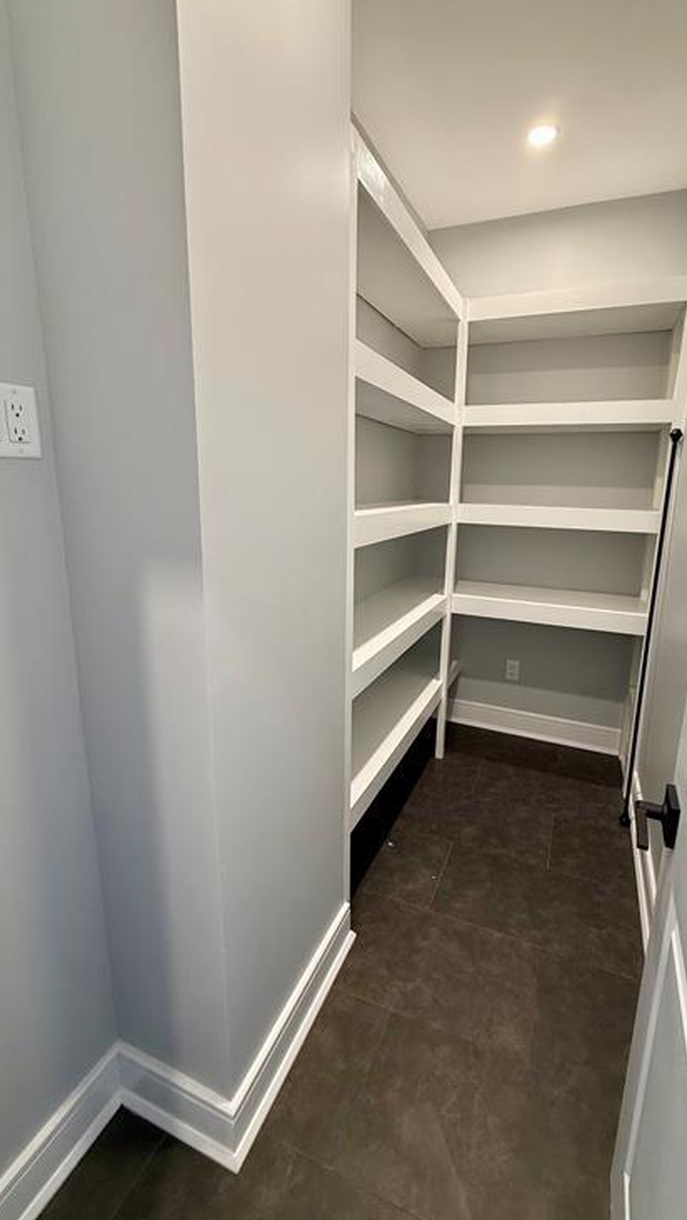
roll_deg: -1.1
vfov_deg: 99.3
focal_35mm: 16
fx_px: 518
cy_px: 592
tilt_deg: -11.1
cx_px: 379
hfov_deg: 66.9
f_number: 2.2
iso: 250
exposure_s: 1/60
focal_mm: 2.22
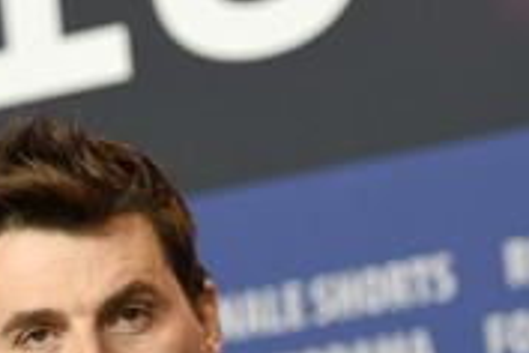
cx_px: -34
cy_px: 159
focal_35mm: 444
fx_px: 6524
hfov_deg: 4.6
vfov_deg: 3.1
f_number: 3.2
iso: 640
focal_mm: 116
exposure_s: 1/320
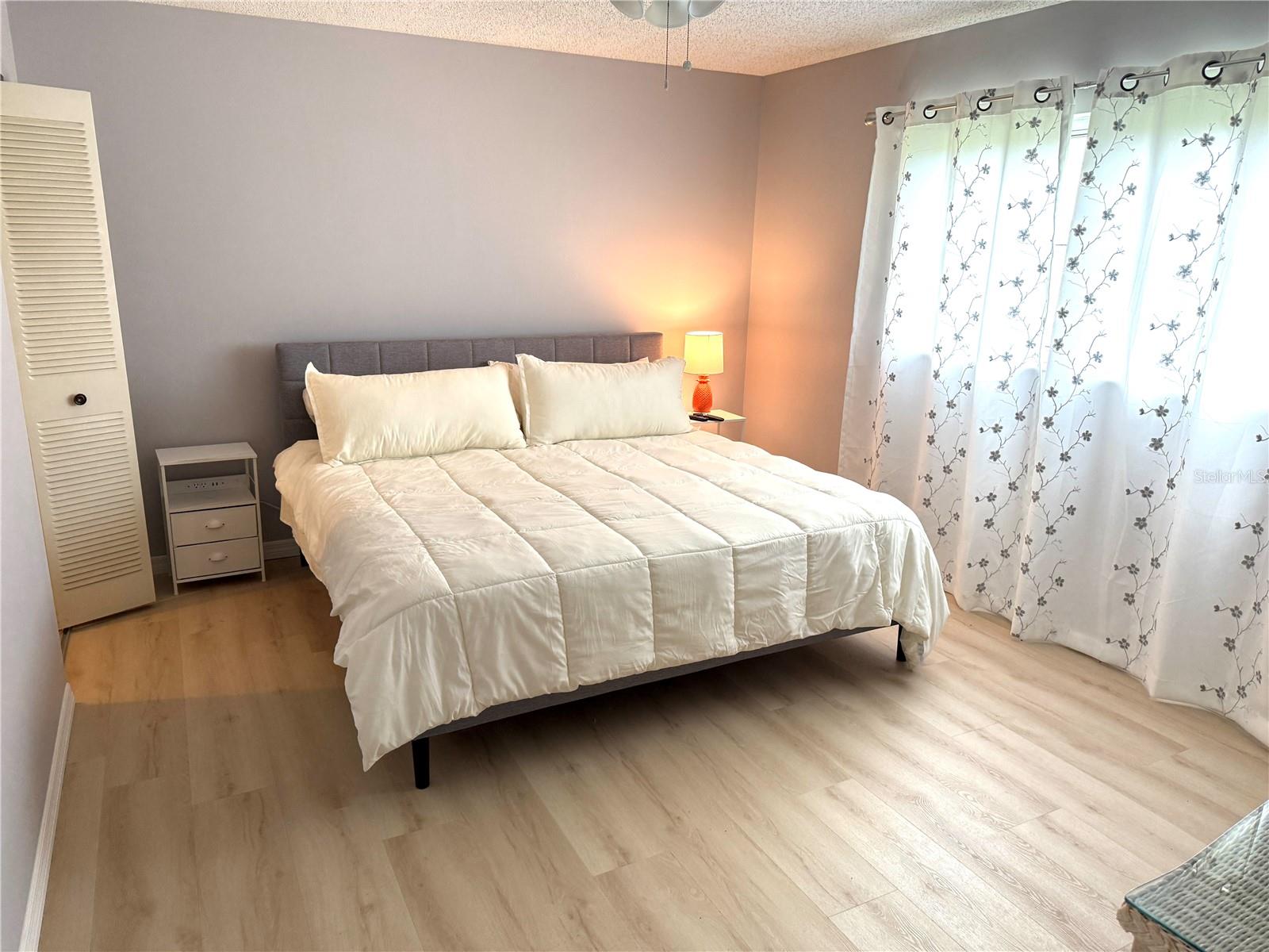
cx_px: 634
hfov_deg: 71.6
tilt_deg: -14.4
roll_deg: -0.9
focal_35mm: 24
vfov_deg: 56.8
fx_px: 880
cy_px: 476
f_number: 1.78
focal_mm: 6.76
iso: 160
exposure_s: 1/120
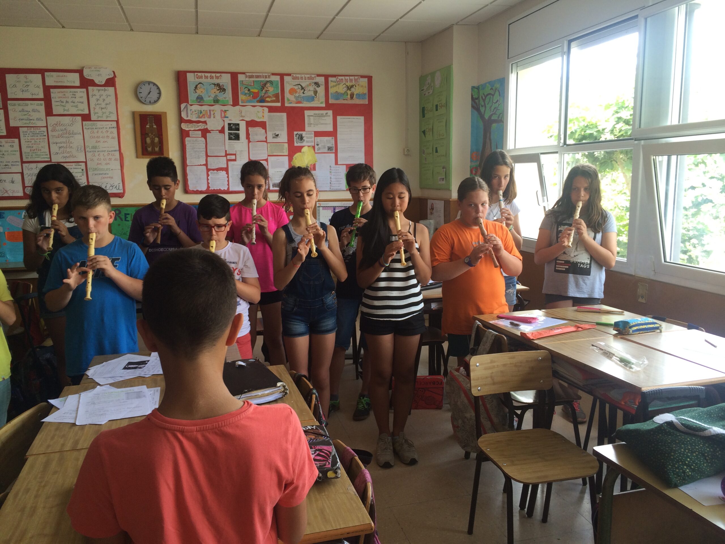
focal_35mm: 30
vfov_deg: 46.8
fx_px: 628
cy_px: 272
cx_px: 362
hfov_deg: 60.0
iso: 40
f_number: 2.2
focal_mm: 4.12
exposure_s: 1/60
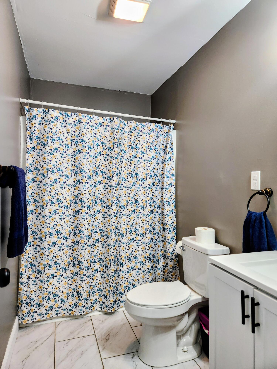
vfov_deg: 73.9
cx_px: 138
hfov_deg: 58.9
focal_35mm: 23
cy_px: 184
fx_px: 245
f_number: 1.8
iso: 320
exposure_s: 1/120
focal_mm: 5.4
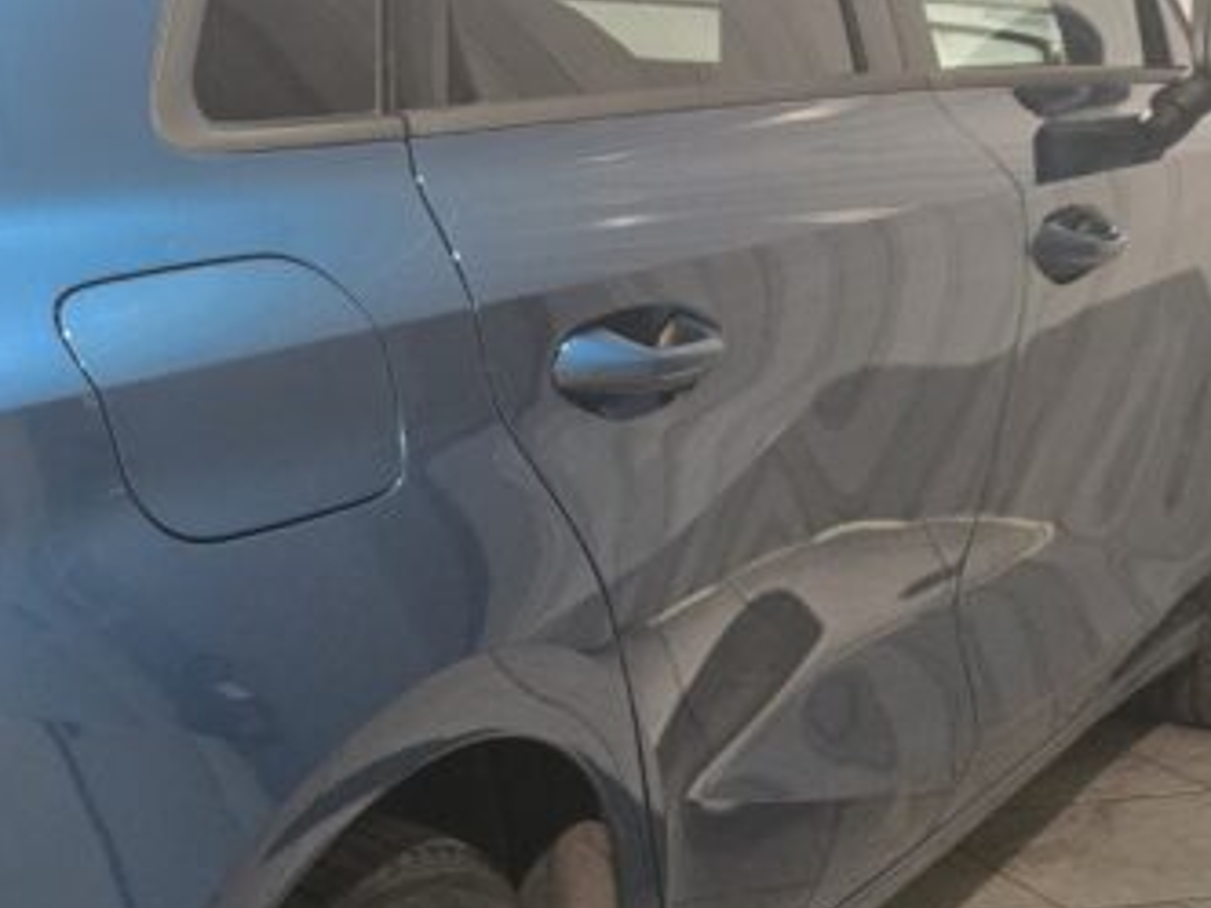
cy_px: 751
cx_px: -153
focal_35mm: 71
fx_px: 2484
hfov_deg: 25.2
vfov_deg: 20.4
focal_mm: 5.4
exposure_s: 1/100
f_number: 1.8
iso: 1000
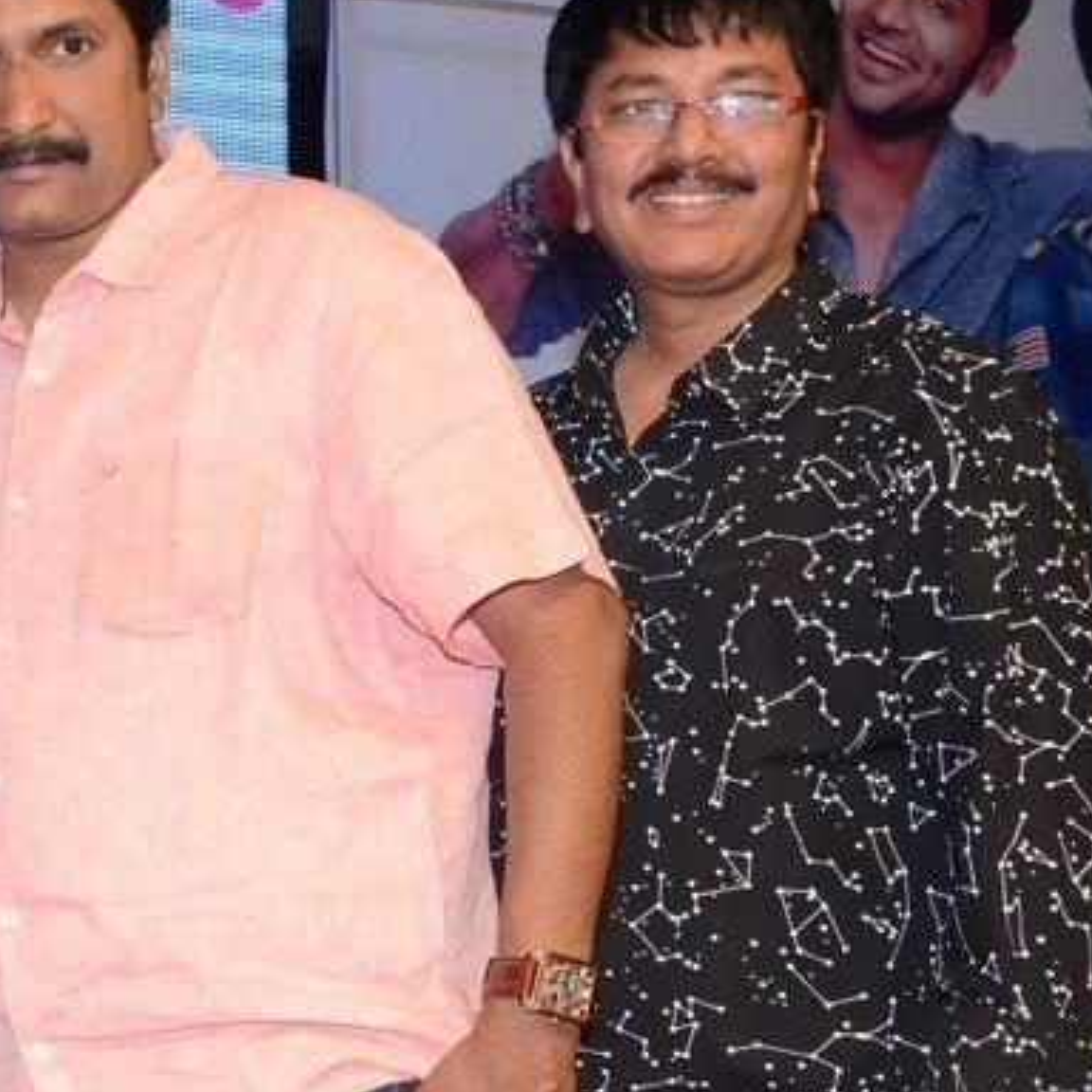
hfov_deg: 12.0
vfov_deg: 12.6
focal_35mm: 138
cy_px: 775
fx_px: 4925
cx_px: -620
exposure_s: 1/125
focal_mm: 32
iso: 320
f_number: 5.6
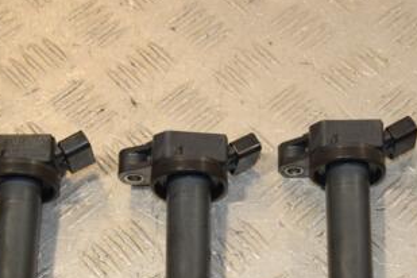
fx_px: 1147
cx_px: 277
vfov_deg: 13.7
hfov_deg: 20.5
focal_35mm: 99
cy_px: 240
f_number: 10
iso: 800
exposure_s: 1/200
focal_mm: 34
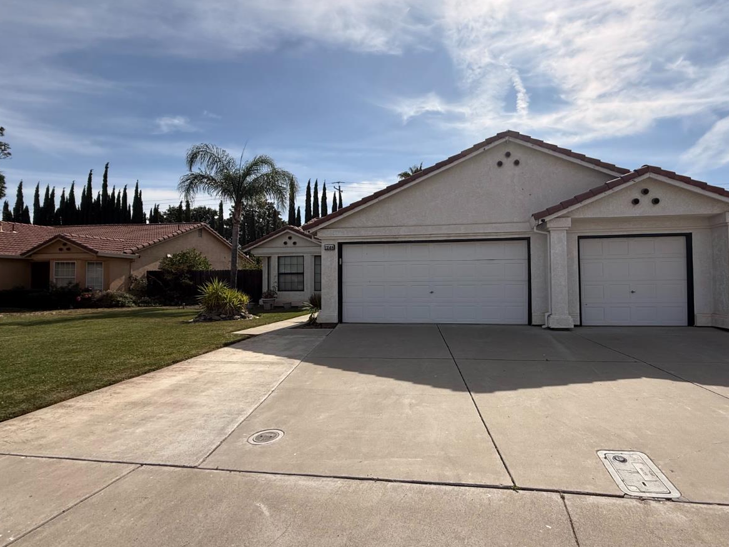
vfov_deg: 71.6
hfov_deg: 86.8
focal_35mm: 18
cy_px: 270
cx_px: 431
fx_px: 379
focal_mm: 2.22
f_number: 2.2
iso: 50
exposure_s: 1/2717
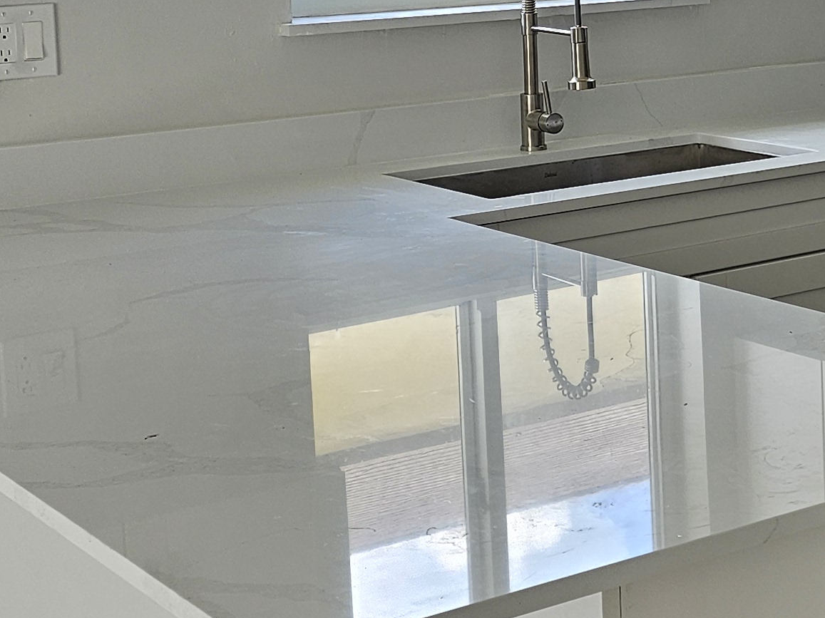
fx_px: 1978
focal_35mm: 83
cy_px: 36
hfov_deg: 22.4
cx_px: 878
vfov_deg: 17.4
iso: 50
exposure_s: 1/180
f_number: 1.8
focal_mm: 5
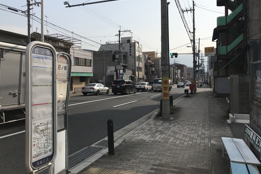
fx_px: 217
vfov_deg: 43.6
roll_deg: +0.2
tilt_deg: +0.5
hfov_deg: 61.9
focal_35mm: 30
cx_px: 129
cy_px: 79
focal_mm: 3.99
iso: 20
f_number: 1.8
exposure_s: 1/5988
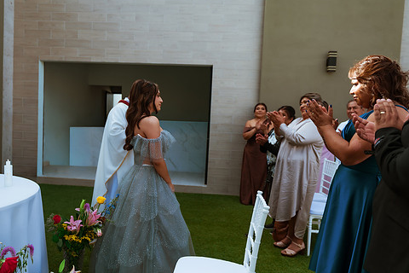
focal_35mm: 29
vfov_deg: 44.9
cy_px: 145
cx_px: 179
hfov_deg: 63.4
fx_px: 329
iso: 100
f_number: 2.8
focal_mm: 24
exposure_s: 1/800
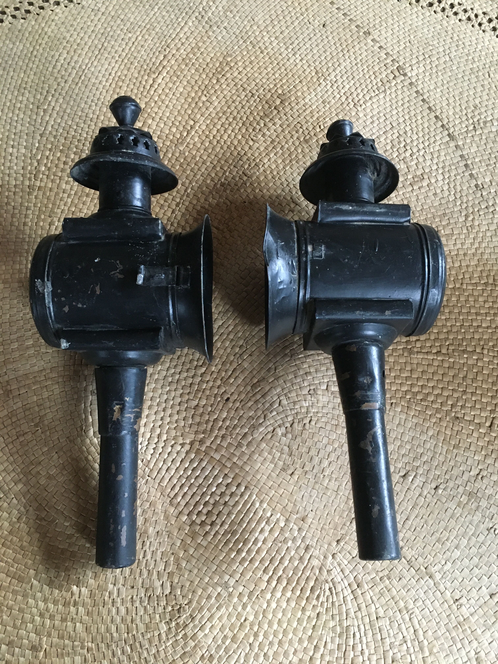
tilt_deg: -70.6
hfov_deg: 48.2
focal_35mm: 29
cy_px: 332
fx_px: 556
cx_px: 249
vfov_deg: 61.7
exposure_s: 1/25
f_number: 2.2
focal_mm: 4.15
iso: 250
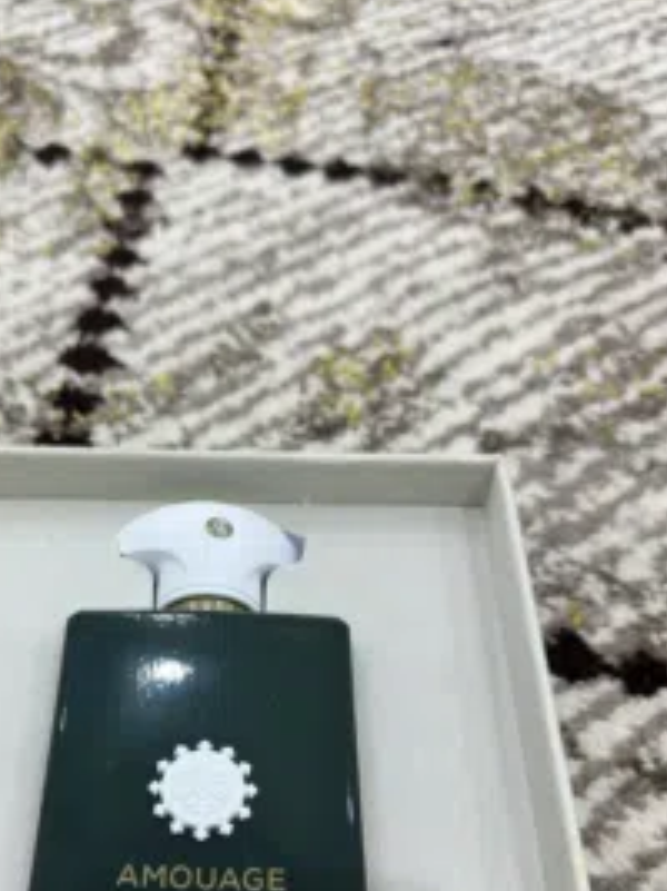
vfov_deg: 49.8
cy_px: 641
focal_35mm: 36
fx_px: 926
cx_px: 207
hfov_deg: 39.0
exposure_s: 1/50
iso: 125
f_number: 1.78
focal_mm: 6.86
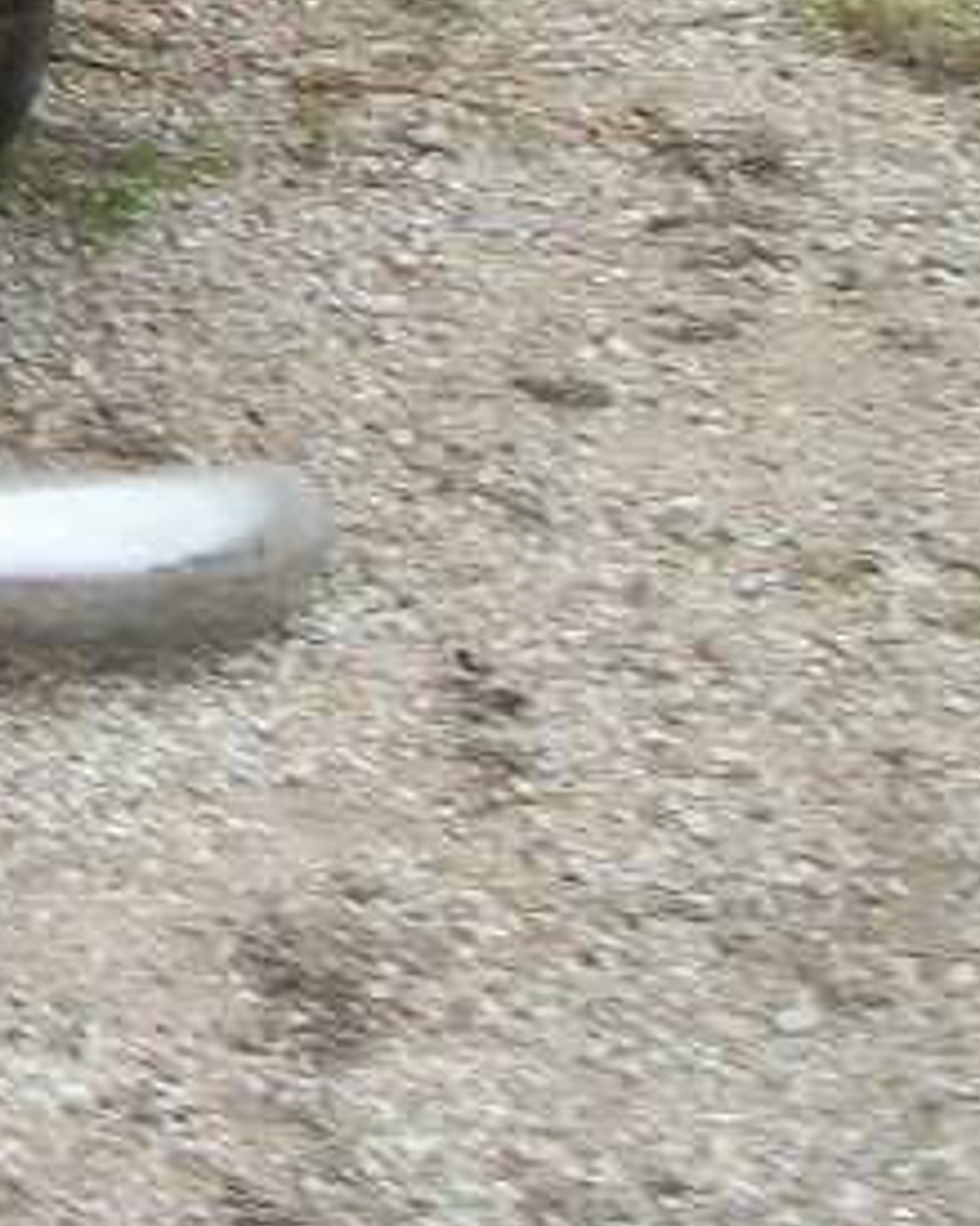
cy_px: -215
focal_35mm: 146
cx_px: -1132
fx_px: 5296
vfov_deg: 12.9
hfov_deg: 9.7
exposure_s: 1/50
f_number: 8.8
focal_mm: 5.7
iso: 80
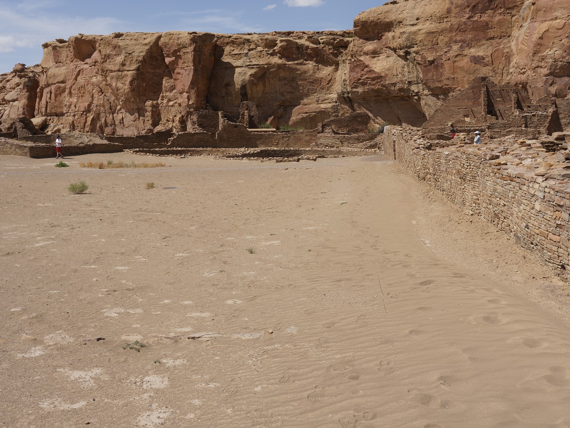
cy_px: 198
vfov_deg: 36.0
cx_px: 302
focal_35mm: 40
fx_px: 659
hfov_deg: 46.8
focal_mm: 30
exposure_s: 1/100
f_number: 18
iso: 100
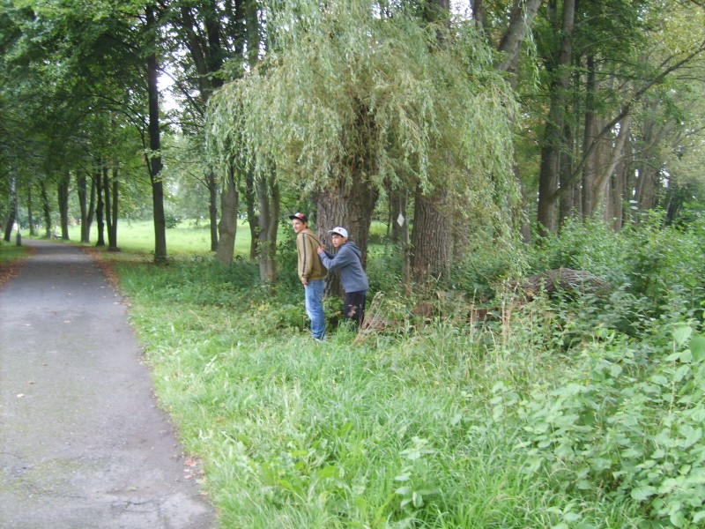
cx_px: 352
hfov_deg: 52.6
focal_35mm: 35
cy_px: 264
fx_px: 713
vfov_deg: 40.7
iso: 73
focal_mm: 5.8
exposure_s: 1/30
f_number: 2.8
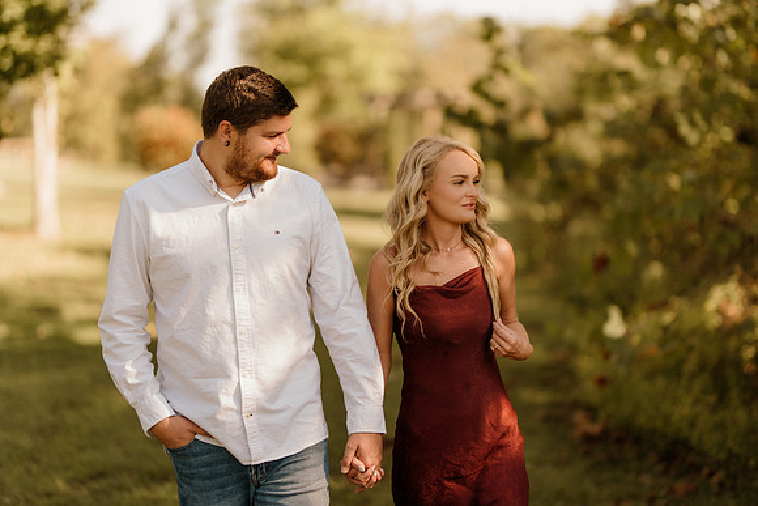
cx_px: 379
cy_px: 253
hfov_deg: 23.9
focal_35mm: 85
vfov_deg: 16.1
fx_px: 1790
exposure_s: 1/1600
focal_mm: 85
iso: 200
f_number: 1.4
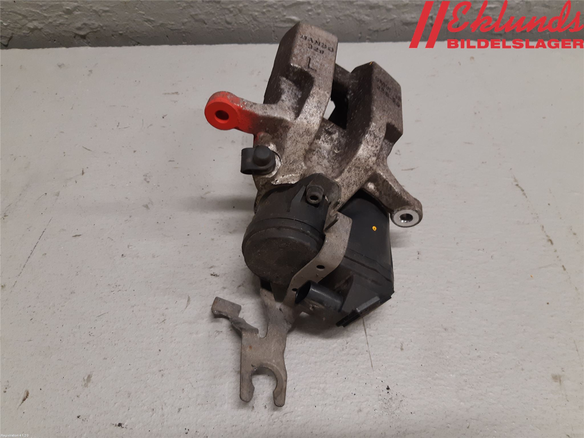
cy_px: 219
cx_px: 292
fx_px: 439
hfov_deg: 67.3
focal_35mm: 26
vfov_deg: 53.1
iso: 125
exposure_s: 1/50
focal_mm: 3.93
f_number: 1.7
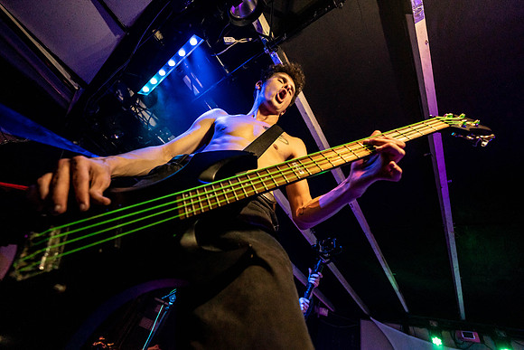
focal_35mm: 14
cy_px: 175
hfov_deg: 104.2
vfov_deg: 81.2
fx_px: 204
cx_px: 262
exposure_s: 1/250
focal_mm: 14
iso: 3200
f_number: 2.8
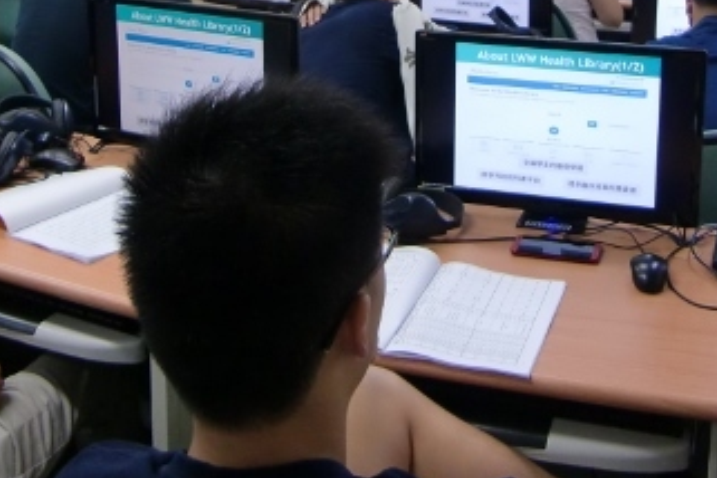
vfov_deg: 22.2
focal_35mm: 58
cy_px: -36
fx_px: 1155
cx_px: 415
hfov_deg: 34.4
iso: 200
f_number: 2.6
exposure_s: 1/60
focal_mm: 4.9
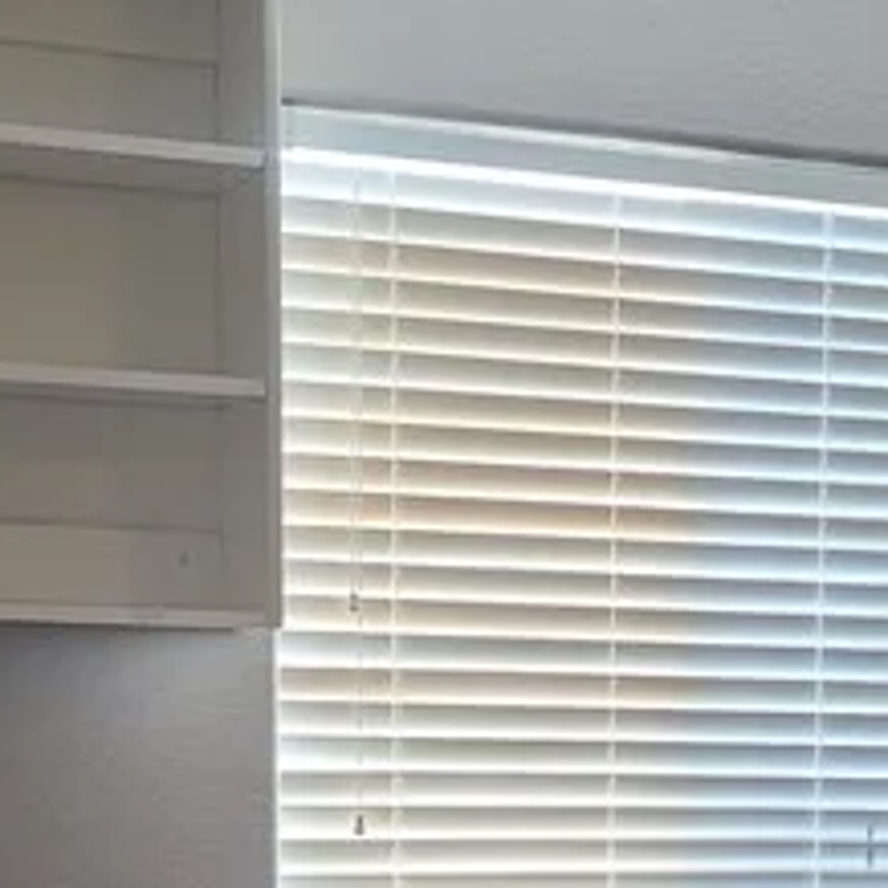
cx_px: 1128
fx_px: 3134
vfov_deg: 15.5
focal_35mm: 108
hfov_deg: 15.4
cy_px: 1108
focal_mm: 5.4
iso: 200
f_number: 1.8
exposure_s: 1/60
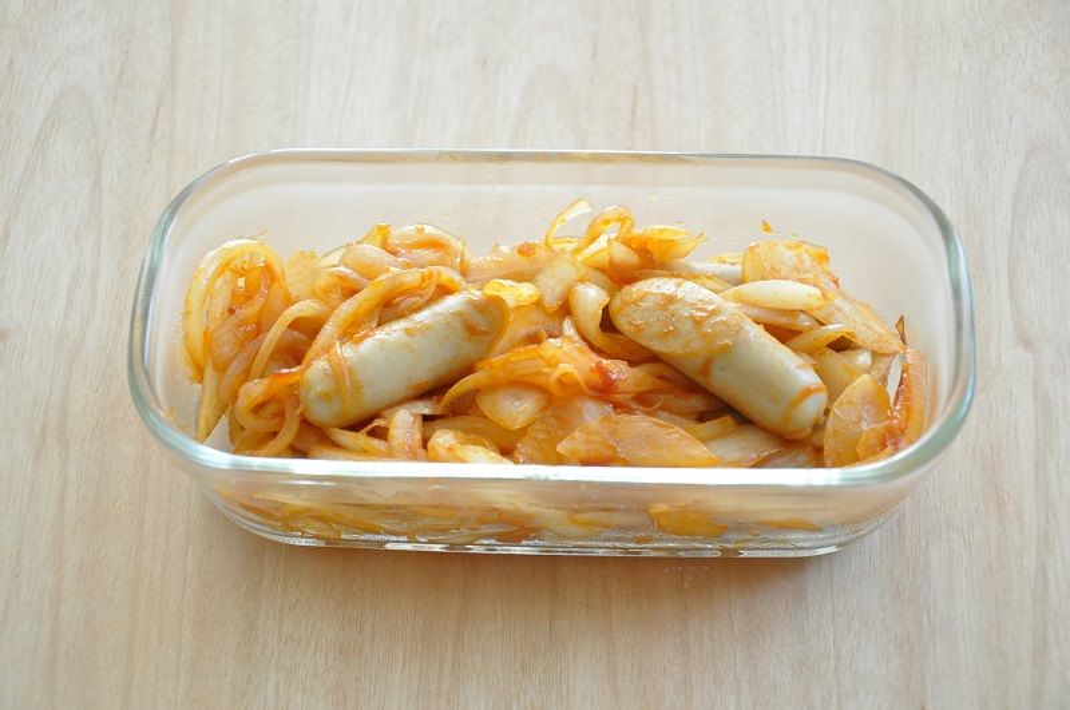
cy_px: 355
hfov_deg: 26.0
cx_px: 535
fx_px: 2315
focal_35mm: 78
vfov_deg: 17.4
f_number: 5
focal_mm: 52
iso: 1600
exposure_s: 1/40
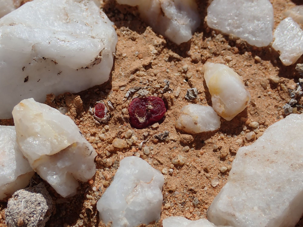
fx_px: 403
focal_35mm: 46
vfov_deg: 31.5
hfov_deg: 41.2
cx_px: 152
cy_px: 114
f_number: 13
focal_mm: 8.41
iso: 100
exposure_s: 1/200
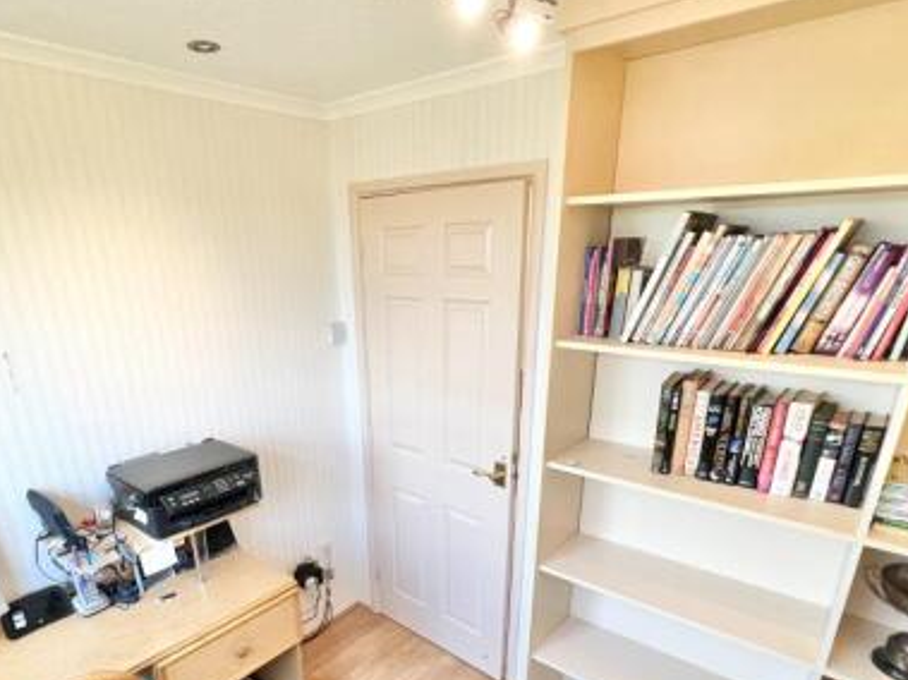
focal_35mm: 20
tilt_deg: -22.4
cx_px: 401
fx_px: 524
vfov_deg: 63.7
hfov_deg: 81.4
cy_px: 470
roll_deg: +1.9
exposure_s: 1/100
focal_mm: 1.57
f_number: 1.8
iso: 125
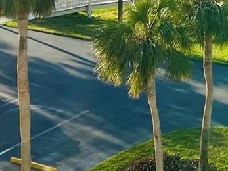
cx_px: 273
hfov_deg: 15.8
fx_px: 790
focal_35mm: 120
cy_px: -154
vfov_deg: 11.3
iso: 50
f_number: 1.6
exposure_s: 1/6173
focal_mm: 5.1
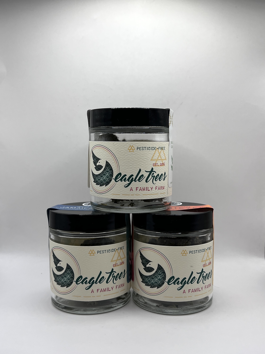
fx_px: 265
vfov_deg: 67.3
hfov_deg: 53.1
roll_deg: -0.4
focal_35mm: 26
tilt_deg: -7.1
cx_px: 132
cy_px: 177
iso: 50
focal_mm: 5.7
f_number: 1.5
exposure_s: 1/780
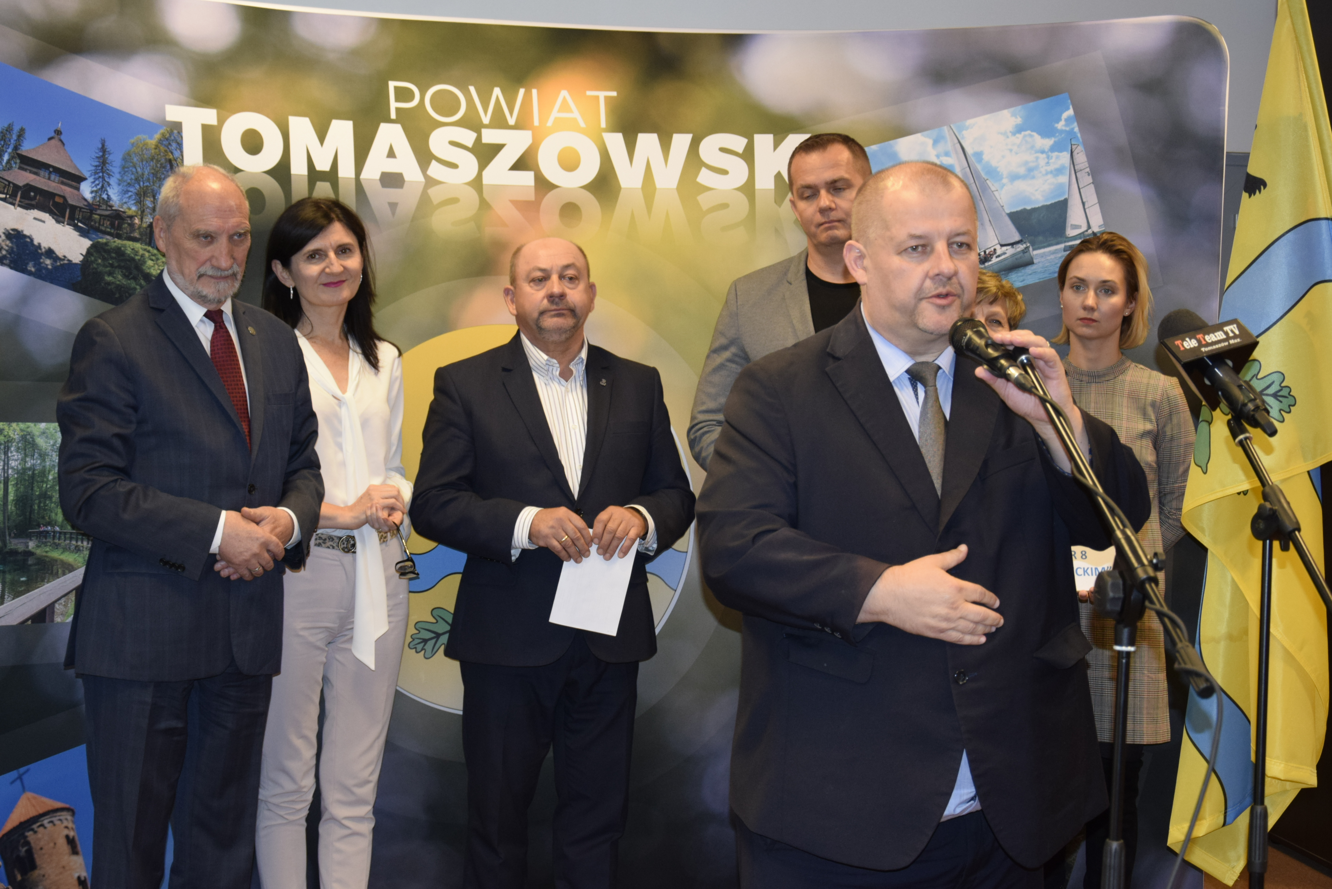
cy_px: 444
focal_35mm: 60
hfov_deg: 33.4
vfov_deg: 22.6
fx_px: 2220
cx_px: 666
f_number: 4.5
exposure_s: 1/60
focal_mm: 40
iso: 1100
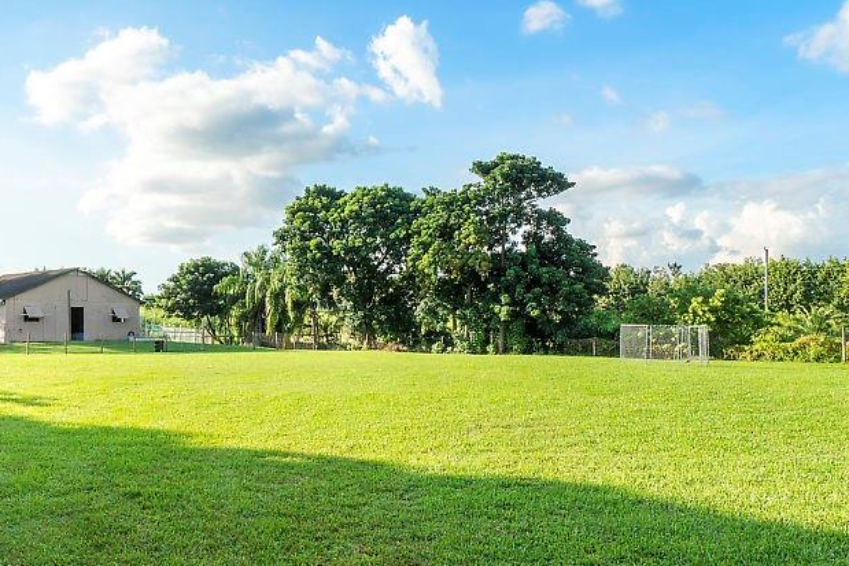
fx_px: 731
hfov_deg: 59.2
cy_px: 335
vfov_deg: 42.2
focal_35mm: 31
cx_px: 298
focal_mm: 10
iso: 160
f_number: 8
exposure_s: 1/80
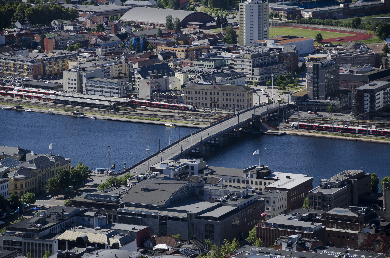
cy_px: 129
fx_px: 1703
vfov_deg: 8.7
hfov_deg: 13.1
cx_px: 195
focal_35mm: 158
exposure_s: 1/400
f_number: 5.6
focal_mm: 105
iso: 100
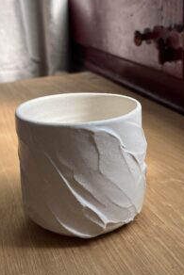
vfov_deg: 51.7
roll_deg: +3.9
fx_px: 283
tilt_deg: -17.3
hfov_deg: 36.0
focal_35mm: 37
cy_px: 121
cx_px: 95
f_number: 1.6
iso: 50
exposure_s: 1/450
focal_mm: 5.1
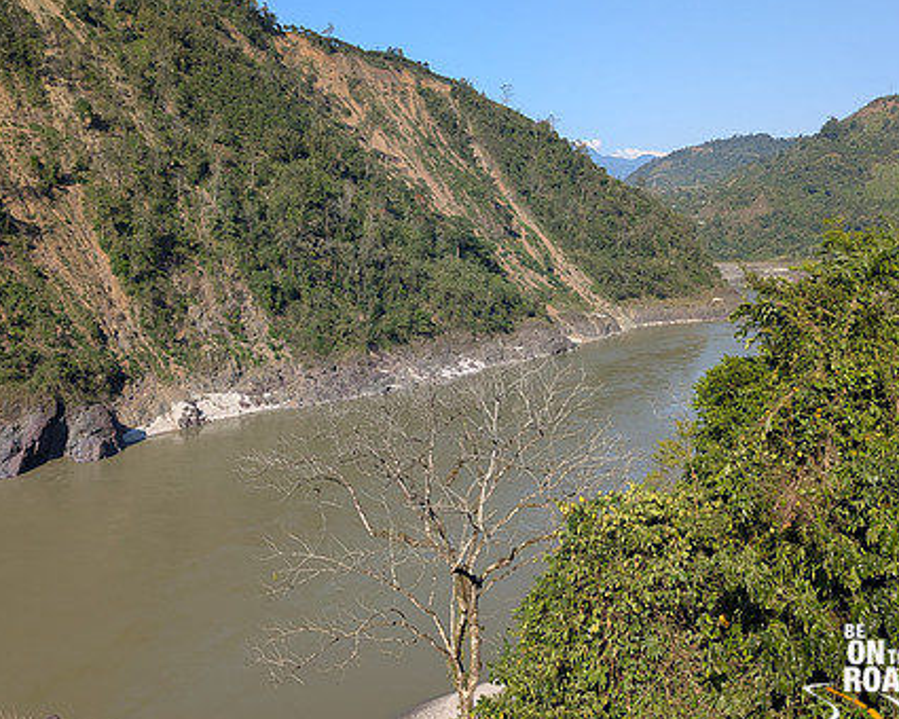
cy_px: 318
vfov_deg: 45.7
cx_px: 366
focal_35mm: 32
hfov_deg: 55.3
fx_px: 851
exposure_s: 1/814
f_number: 1.68
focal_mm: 6.9
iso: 21
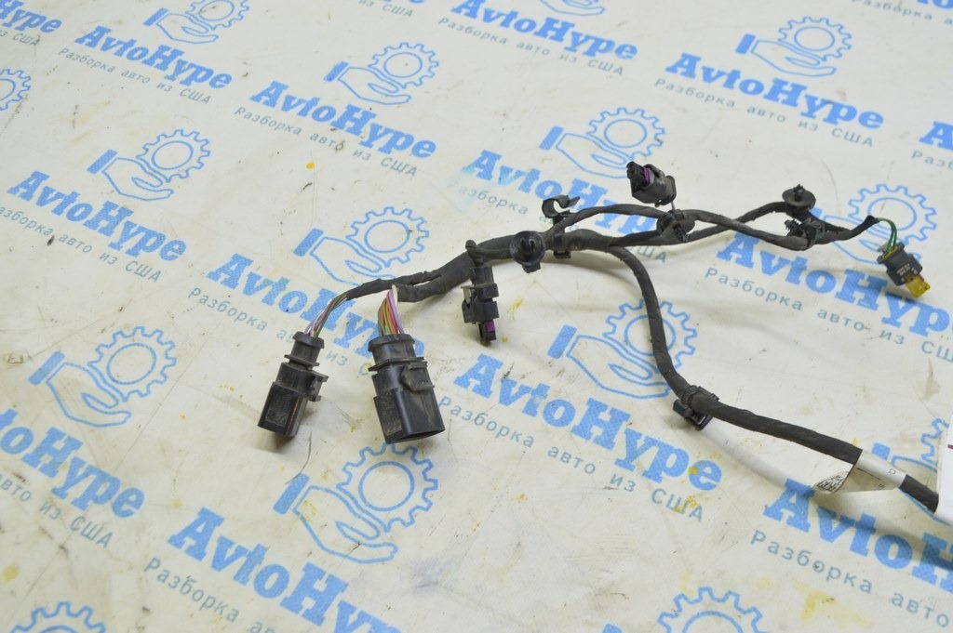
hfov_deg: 51.3
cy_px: 316
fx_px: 992
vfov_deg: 35.4
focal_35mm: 38
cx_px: 476
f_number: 5.6
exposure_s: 1/20
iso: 400
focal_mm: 25
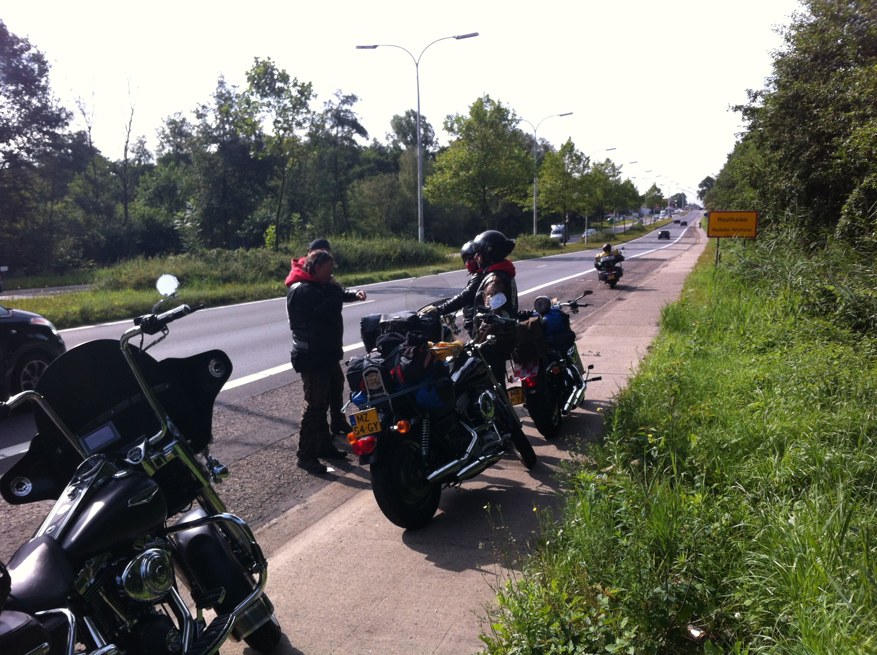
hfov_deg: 52.7
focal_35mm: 35
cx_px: 438
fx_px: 885
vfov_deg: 40.6
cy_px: 328
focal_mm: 3.85
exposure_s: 1/773
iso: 80
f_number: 2.8
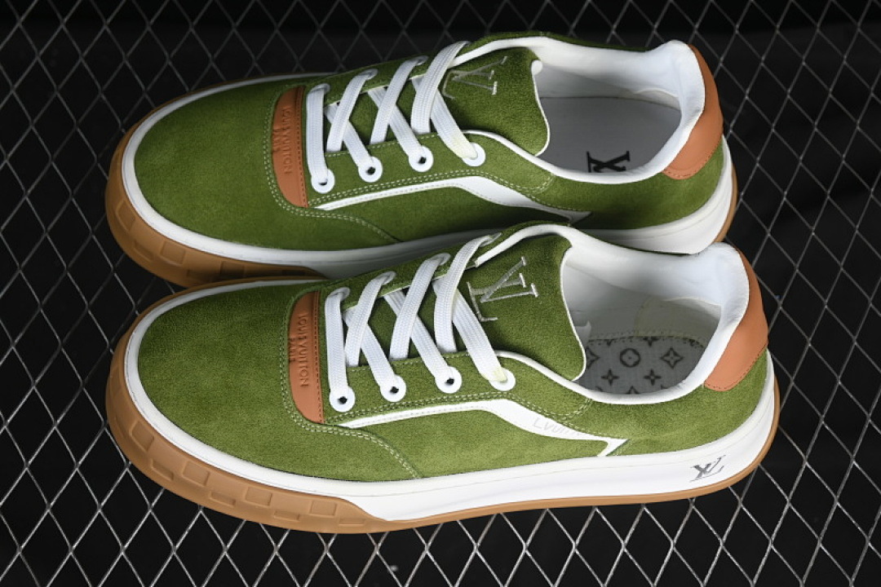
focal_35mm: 75
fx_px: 1835
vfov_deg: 18.2
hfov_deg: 27.0
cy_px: 294
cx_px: 440
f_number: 6.3
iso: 160
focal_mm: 50
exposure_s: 1/80
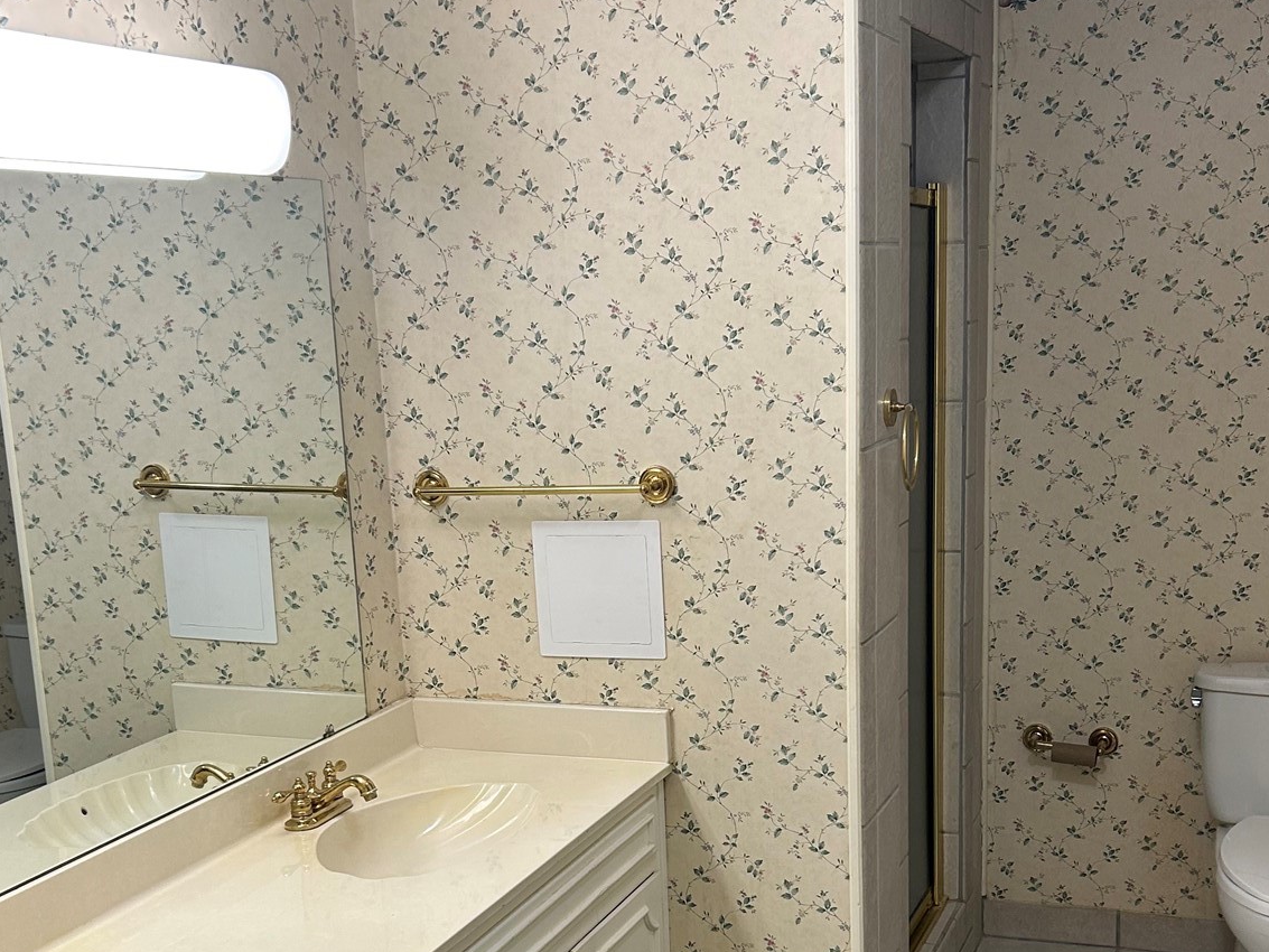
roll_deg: +3.3
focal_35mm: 47
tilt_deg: -14.4
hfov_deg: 40.4
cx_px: 625
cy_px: 712
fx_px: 1723
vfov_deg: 30.4
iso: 80
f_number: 1.5
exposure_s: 1/120
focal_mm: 5.7
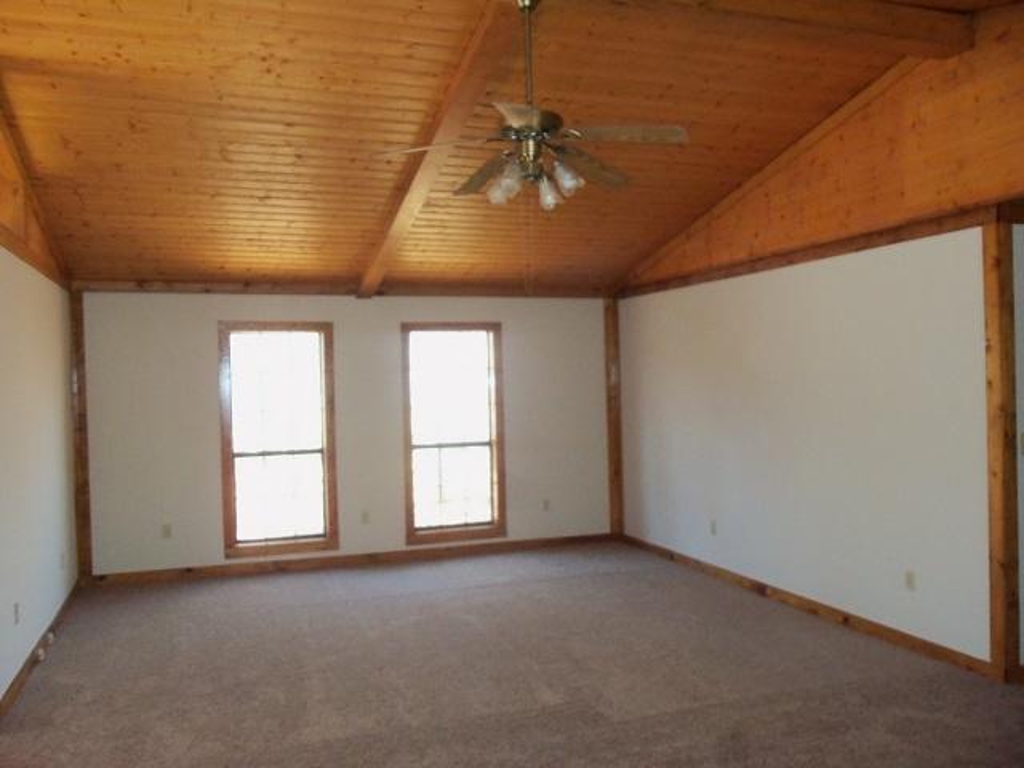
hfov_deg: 61.7
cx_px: 512
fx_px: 858
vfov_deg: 48.2
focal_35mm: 29
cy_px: 384
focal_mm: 5.2
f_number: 3.4
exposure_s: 1/30
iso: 250
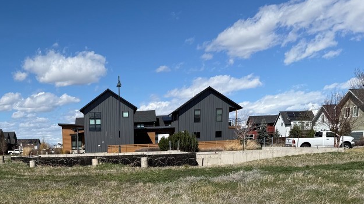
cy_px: 210
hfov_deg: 45.6
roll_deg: +2.3
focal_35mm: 43
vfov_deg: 26.1
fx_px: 415
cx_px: 88
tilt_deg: -8.1
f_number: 1.78
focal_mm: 6.76
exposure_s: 1/7353
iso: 80
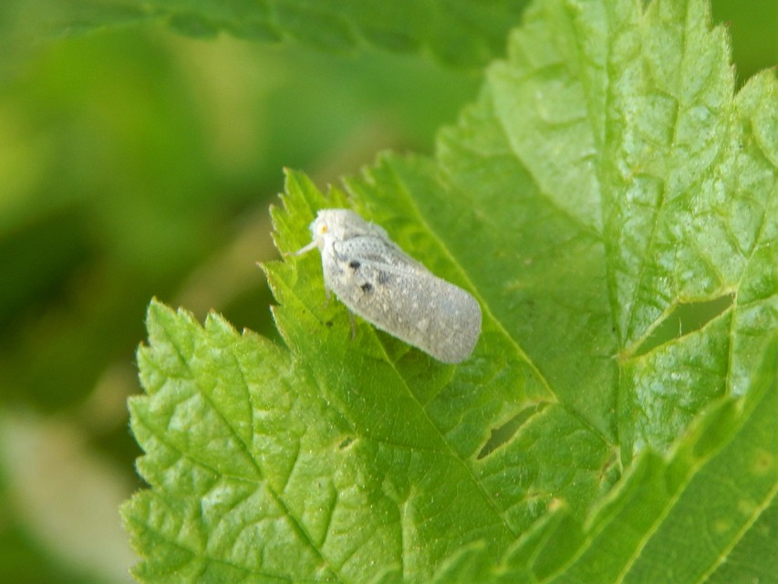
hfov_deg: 15.1
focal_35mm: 131
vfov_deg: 11.3
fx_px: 2945
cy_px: 292
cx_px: 389
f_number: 4.8
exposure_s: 1/30
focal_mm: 23.4
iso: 180
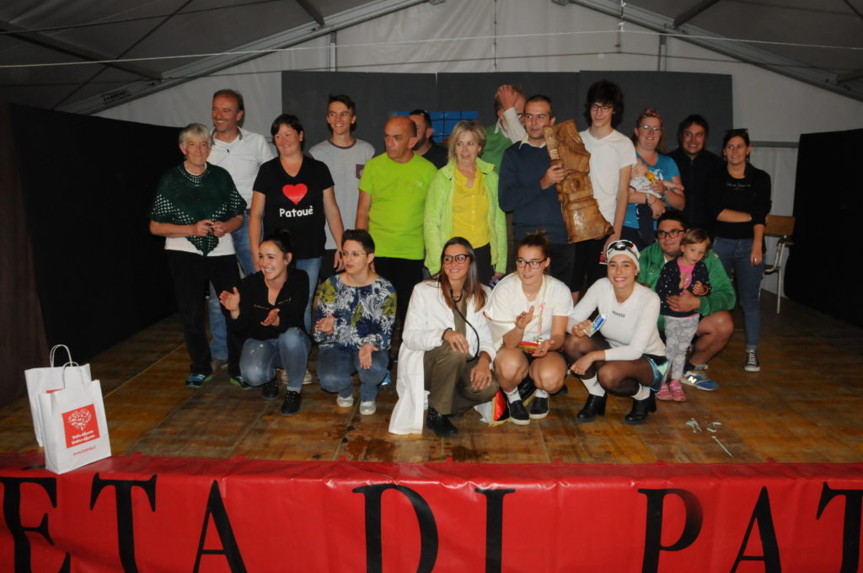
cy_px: 286
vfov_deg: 41.6
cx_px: 432
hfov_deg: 59.6
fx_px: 754
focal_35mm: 32
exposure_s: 1/125
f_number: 11
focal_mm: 21
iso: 1250
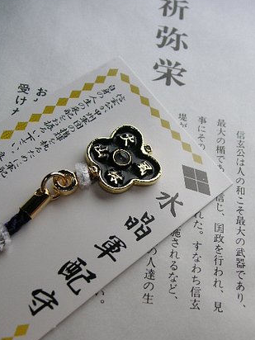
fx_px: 452
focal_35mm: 46
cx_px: 153
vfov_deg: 41.1
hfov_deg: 31.4
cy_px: 199
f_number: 2.8
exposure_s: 1/45
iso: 50
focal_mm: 6.1
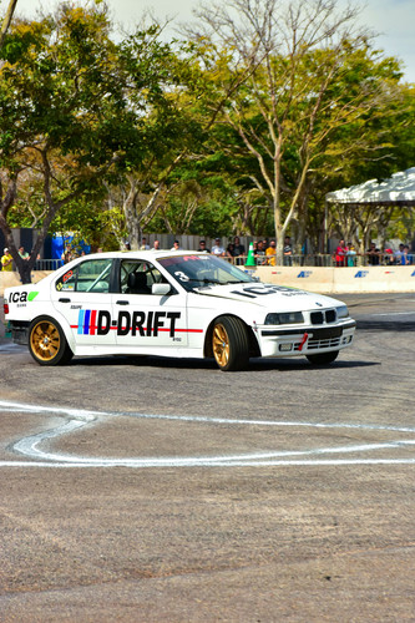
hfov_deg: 11.4
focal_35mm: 120
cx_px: 208
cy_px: 312
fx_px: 2076
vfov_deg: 17.1
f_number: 8
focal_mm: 80
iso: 160
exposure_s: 1/200
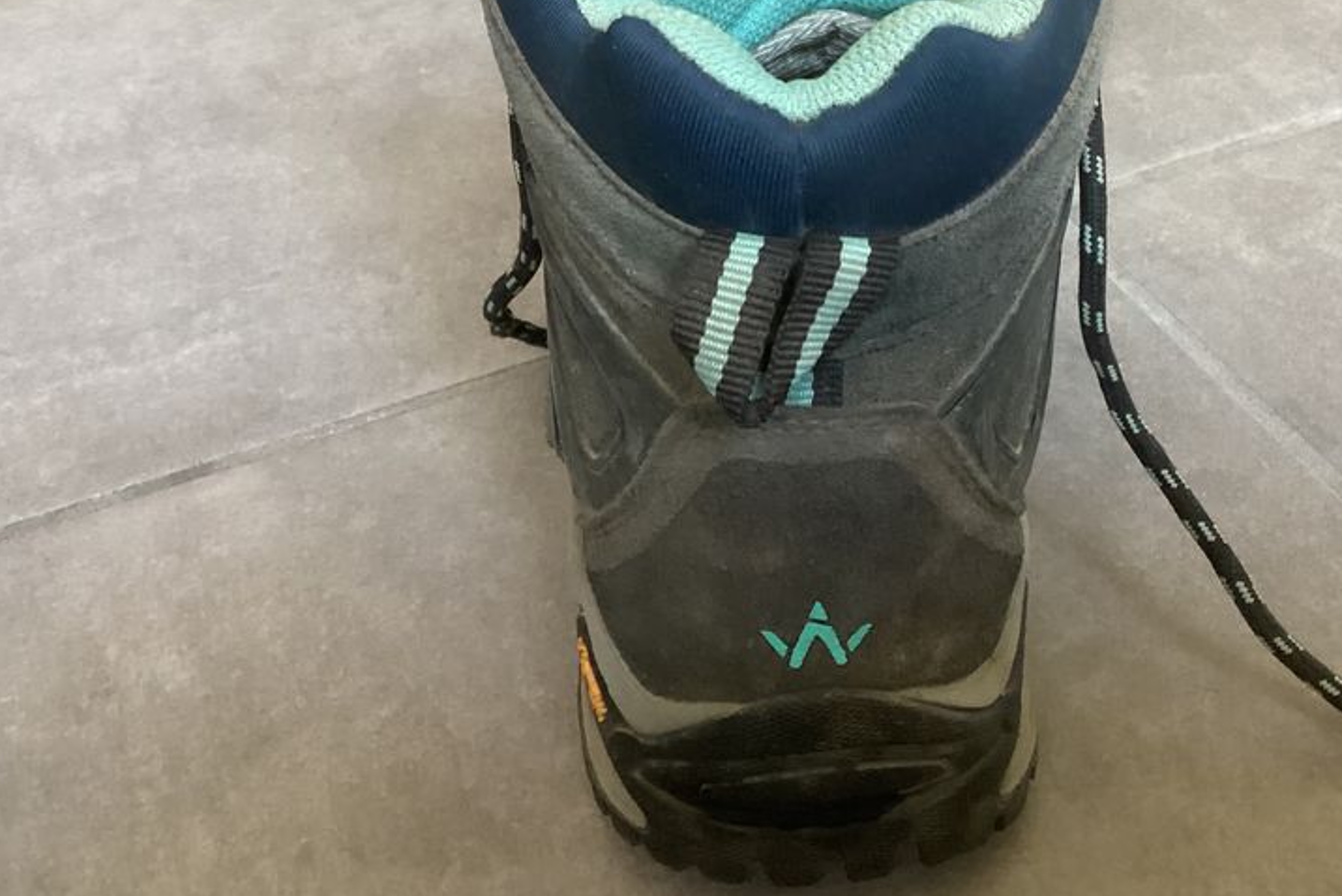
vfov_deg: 29.7
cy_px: 317
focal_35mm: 45
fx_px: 1678
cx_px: 840
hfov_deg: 43.2
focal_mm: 3.3
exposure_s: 1/50
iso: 320
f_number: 2.4
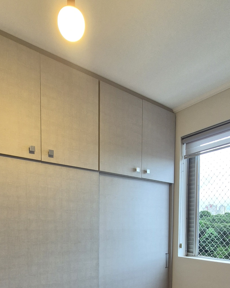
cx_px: 120
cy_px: 240
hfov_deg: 56.8
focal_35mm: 25
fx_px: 213
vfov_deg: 61.1
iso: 160
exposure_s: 1/60
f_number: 2.2
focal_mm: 2.2
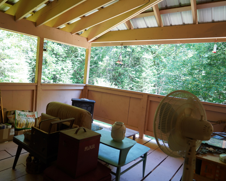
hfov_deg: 61.7
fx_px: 187
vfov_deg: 51.5
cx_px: 91
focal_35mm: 28
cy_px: 93
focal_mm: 24
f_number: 4
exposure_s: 1/60
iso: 320
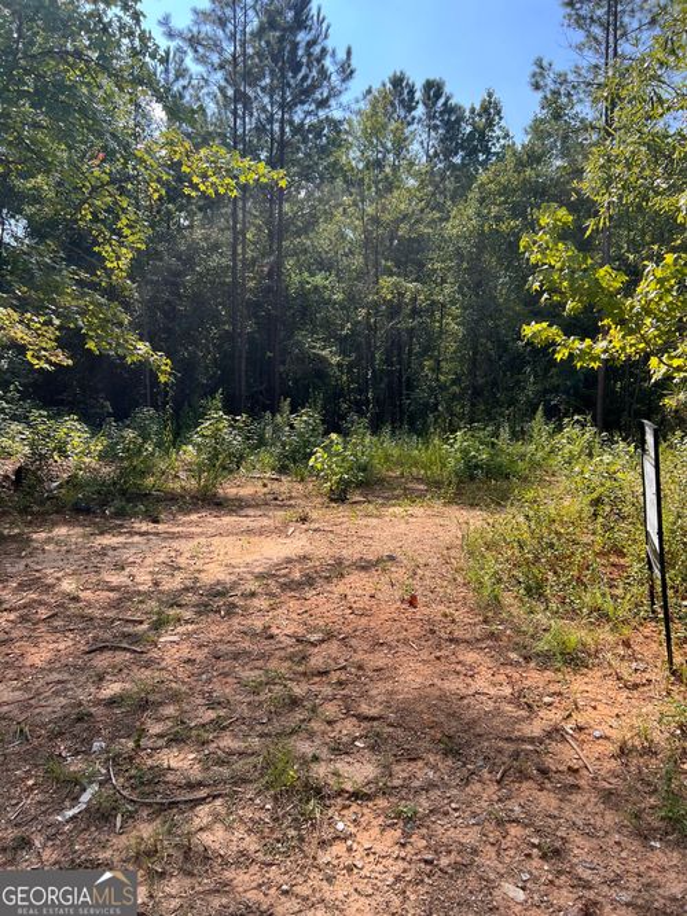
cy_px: 458
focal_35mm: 26
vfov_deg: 67.3
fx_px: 688
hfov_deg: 53.0
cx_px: 344
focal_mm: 5.7
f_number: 1.5
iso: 50
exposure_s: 1/1698
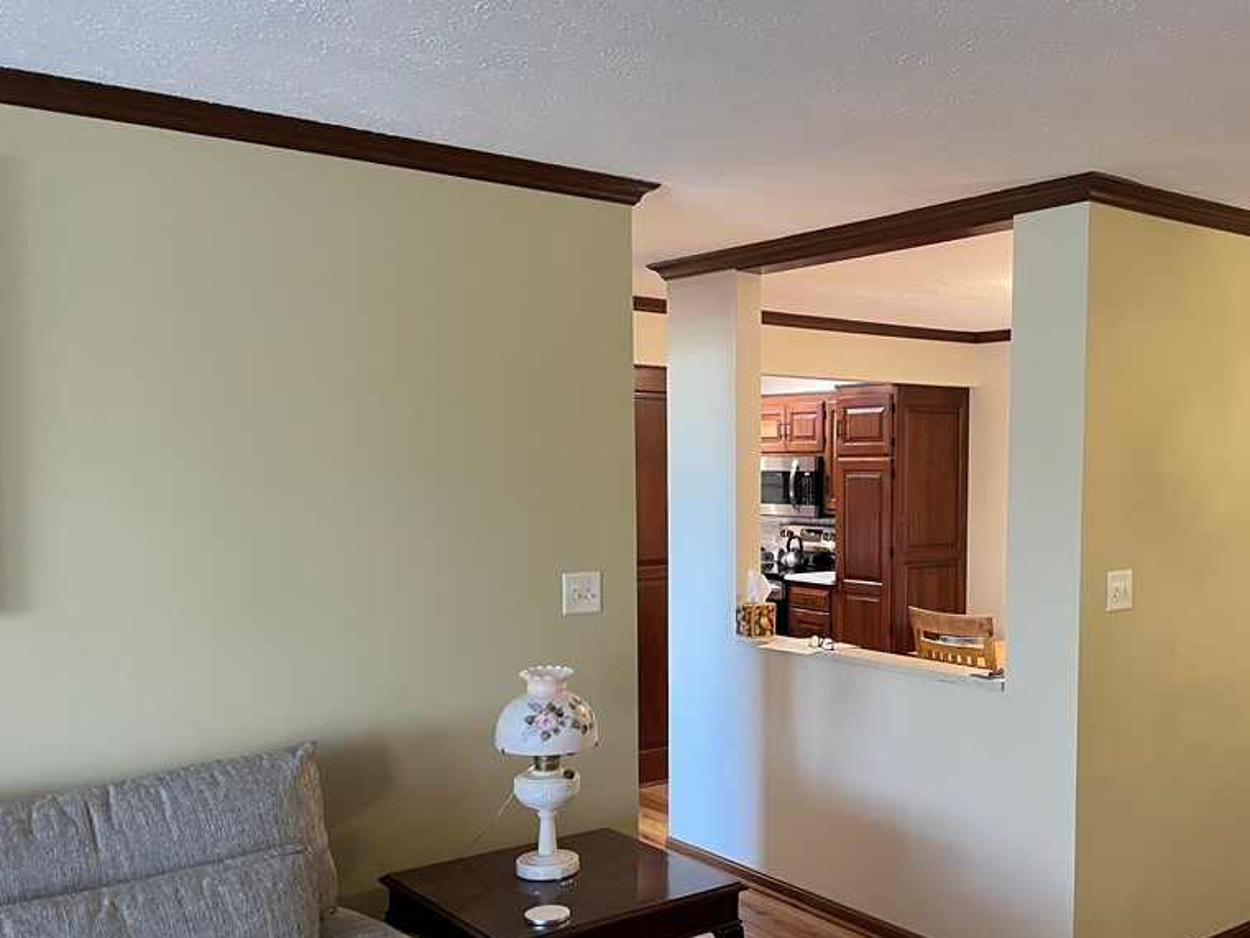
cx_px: 816
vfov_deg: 40.5
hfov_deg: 51.8
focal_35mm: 35
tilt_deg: -4.4
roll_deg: +0.0
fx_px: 1264
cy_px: 578
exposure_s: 1/60
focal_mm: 4.2
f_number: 1.6
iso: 320
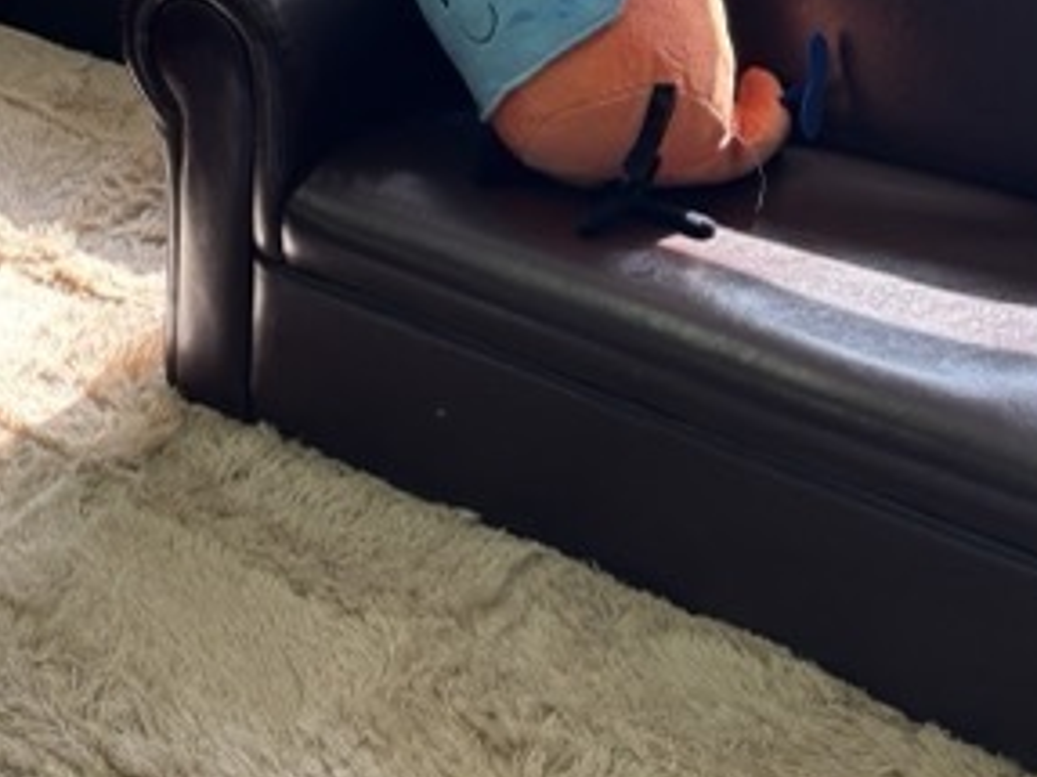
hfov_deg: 31.7
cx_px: 108
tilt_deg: -23.1
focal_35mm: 58
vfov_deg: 24.4
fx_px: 1737
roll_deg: -0.1
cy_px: 51
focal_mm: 5.96
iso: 32
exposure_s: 1/132
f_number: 1.6
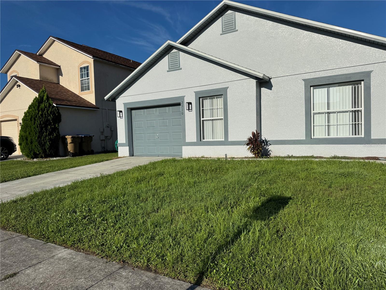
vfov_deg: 56.8
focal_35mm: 24
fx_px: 268
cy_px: 145
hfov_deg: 71.6
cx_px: 193
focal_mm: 6.76
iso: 80
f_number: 1.78
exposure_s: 1/12346
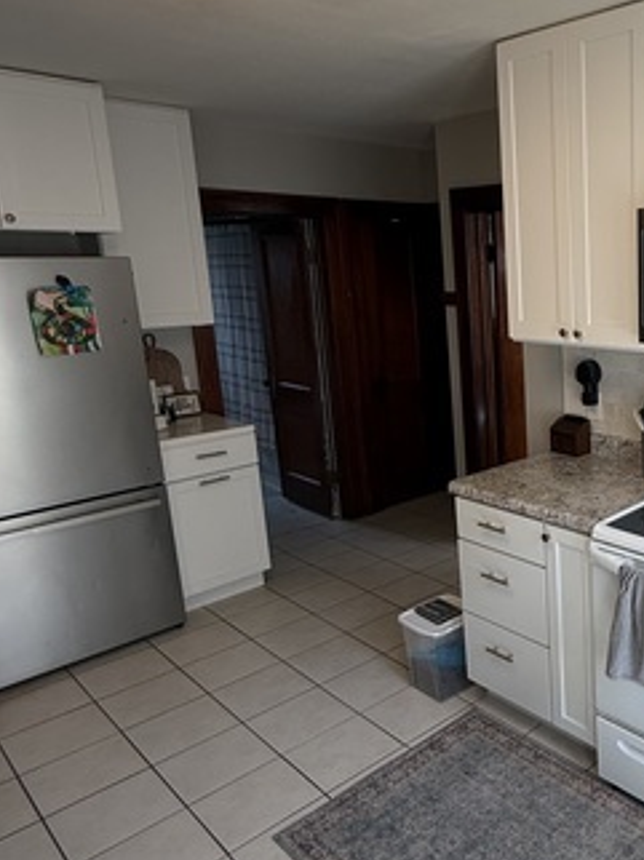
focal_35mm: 29
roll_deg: +0.5
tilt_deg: -11.8
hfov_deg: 42.4
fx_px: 720
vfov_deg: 61.7
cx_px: 625
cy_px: 418
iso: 125
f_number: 2.2
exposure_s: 1/120
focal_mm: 2.22
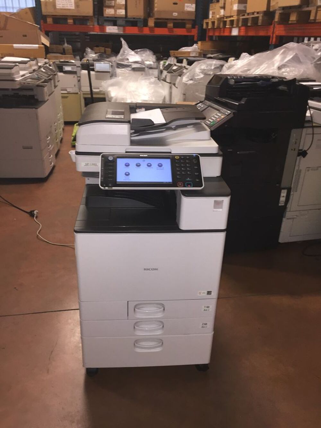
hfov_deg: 48.2
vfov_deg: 61.7
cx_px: 160
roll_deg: -1.5
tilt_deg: -25.6
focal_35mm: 29
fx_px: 359
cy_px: 214
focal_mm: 4.15
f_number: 2.2
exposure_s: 1/20
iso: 100
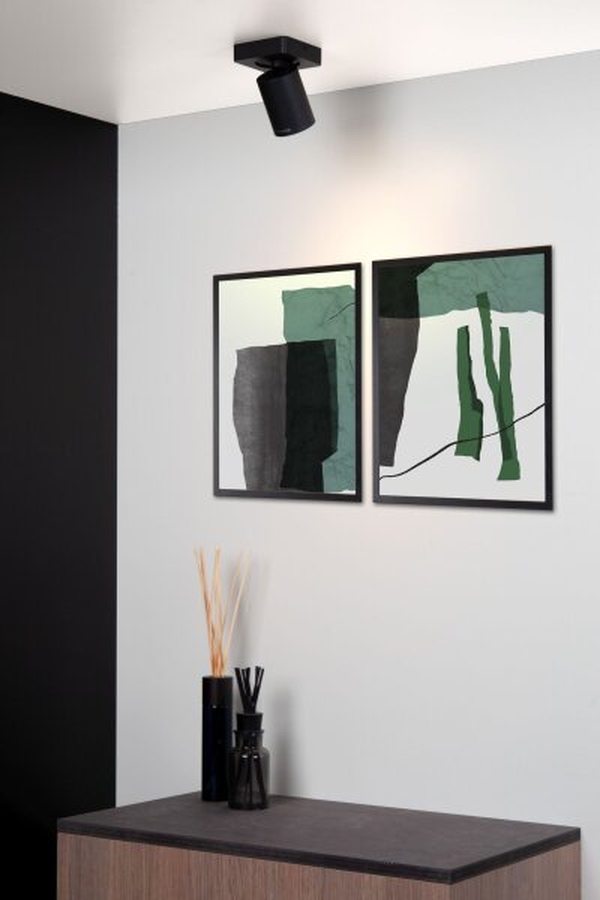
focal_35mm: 62
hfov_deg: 21.9
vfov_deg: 32.4
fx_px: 1550
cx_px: 300
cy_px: 450
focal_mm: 62
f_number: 18
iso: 125
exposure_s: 1/8
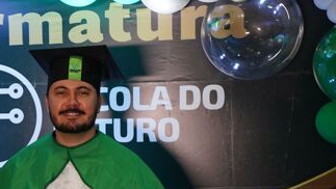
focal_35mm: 68
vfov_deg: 17.6
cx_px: 75
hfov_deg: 30.4
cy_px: 158
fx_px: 606
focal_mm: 35
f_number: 4
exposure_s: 1/160
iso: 1600
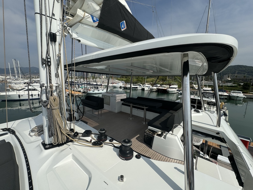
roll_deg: -1.8
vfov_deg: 85.7
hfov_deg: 102.1
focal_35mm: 14
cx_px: 126
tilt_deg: -8.2
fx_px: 102
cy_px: 95
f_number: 2.2
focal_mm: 2.22
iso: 50
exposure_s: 1/2674
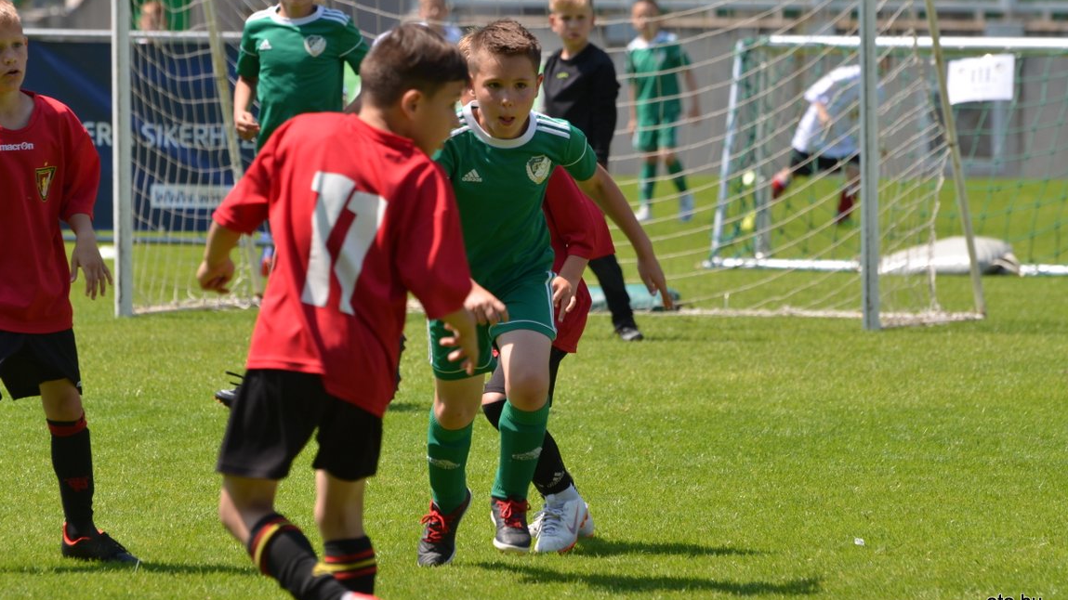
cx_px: 511
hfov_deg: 6.3
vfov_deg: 3.5
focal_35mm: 344
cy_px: 267
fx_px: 9741
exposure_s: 1/640
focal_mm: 210
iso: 200
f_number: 6.3
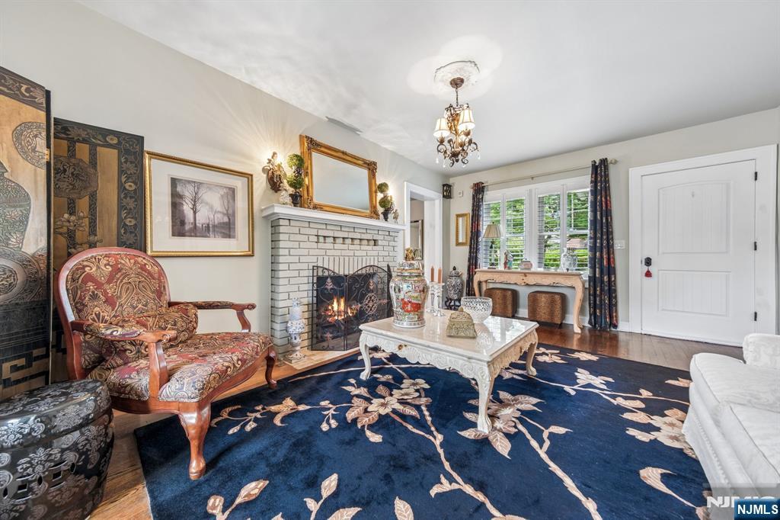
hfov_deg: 112.6
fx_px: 260
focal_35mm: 12
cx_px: 390
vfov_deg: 90.0
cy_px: 260
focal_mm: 8
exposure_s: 1/12
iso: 320
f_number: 4
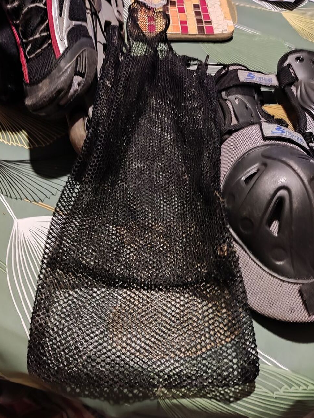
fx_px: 327
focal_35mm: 27
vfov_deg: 65.3
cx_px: 152
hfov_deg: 51.3
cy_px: 205
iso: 612
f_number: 1.79
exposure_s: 1/14
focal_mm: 4.74
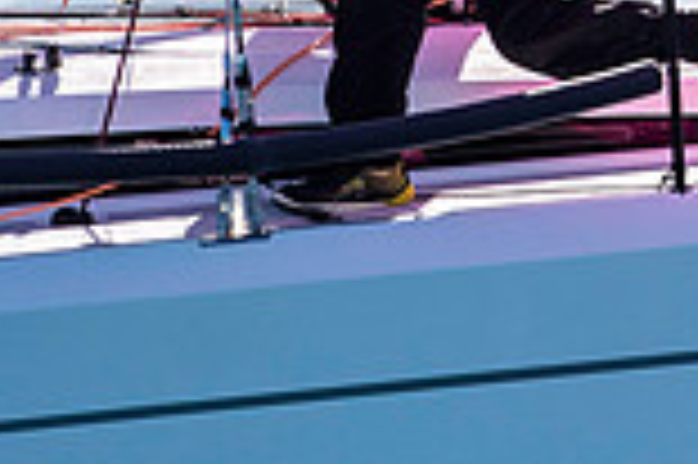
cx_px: 910
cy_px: -255
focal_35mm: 1688
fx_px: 32693
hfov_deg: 1.2
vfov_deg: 0.8
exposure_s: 1/4000
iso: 250
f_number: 5
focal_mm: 300
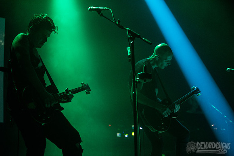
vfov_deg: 17.1
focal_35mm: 80
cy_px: 78
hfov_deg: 25.4
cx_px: 117
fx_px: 520
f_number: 3.2
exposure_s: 1/160
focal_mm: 80
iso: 3200
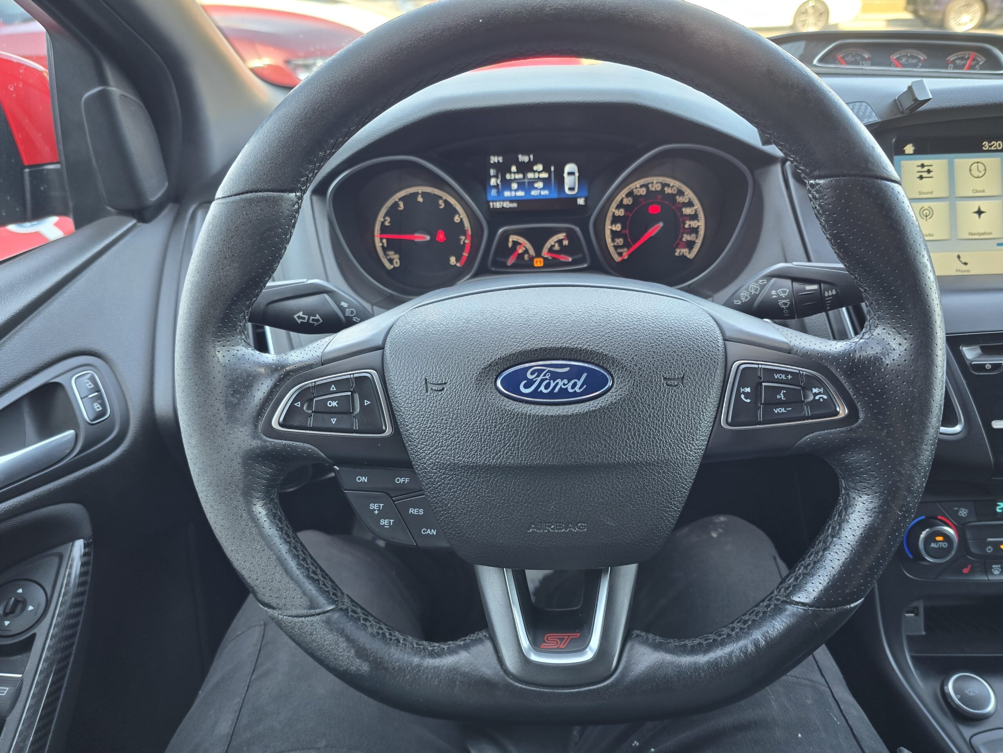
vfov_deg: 58.9
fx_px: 666
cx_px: 502
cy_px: 376
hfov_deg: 73.9
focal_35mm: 23
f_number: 1.7
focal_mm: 6.3
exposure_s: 1/50
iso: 64
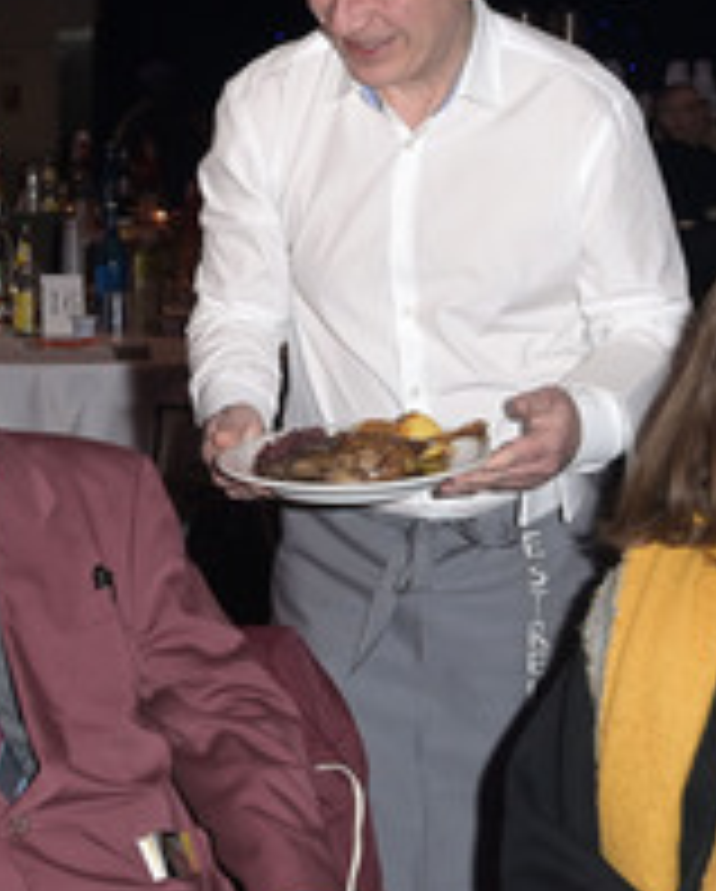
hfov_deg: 19.0
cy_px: 436
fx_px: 2141
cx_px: 376
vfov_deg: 23.5
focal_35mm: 81
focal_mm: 38
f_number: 5.6
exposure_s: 1/160
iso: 2500
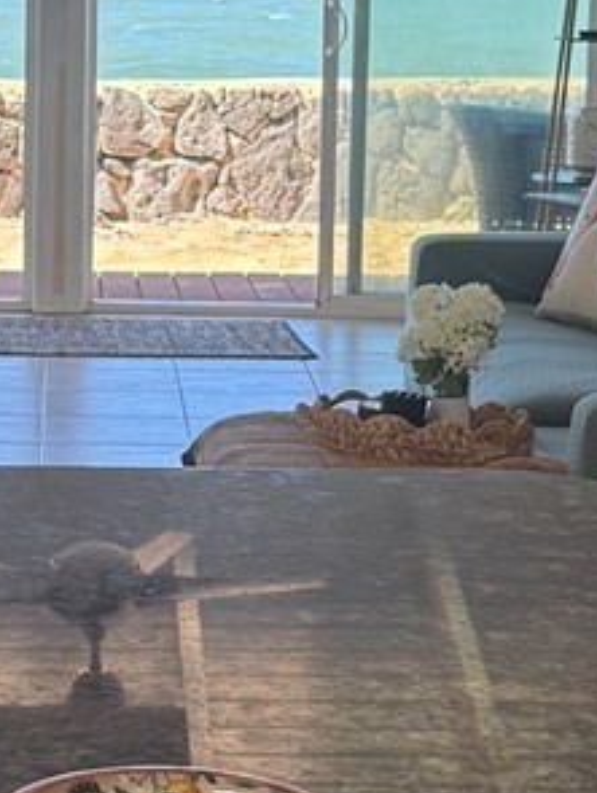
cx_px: -54
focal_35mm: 130
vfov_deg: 15.1
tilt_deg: -8.2
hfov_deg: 11.3
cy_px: 320
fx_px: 2983
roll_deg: -0.7
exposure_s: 1/528
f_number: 1.78
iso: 100
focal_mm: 6.76
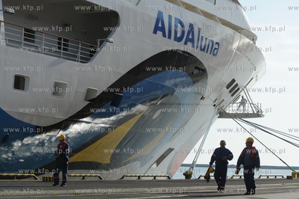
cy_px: 100
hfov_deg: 25.4
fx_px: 664
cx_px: 150
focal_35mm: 80
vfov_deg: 17.0
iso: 200
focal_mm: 80
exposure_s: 1/640
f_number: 8
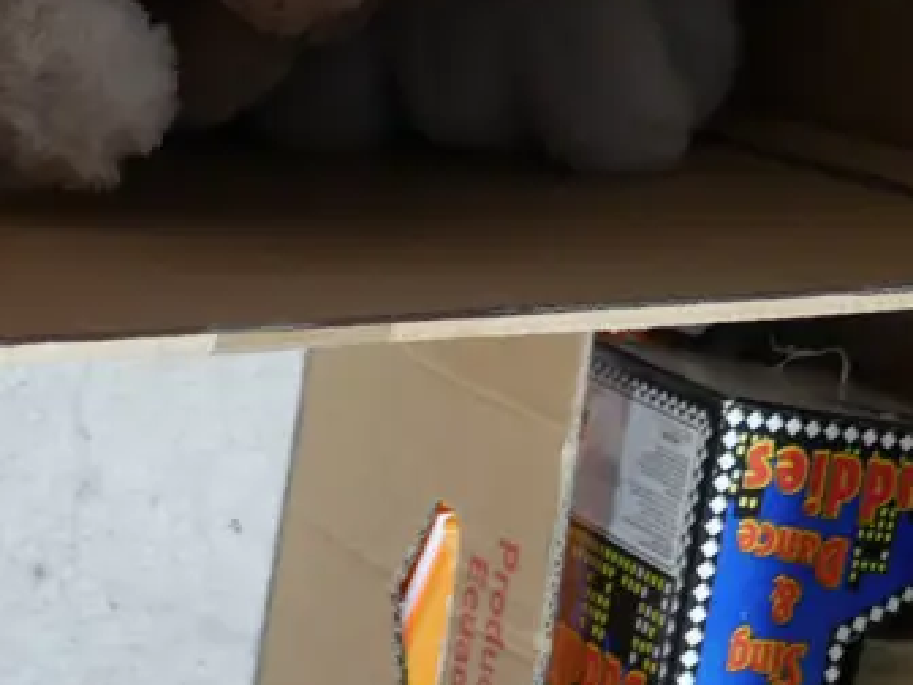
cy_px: -338
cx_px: 359
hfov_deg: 16.1
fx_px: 3218
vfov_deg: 11.6
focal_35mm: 122
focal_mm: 20
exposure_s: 1/60
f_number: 4.4
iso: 800
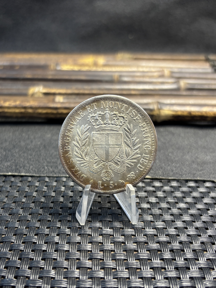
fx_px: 216
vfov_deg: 67.3
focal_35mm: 26
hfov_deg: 53.1
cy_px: 144
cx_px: 108
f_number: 1.6
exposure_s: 1/50
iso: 125
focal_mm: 5.96
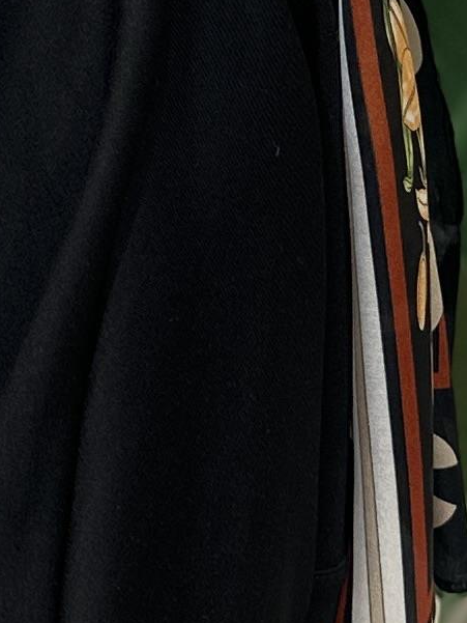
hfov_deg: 9.1
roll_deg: -4.0
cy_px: -226
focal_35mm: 161
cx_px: -119
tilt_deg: -5.9
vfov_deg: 11.9
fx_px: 2895
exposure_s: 1/211
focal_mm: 6.86
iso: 64
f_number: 1.78
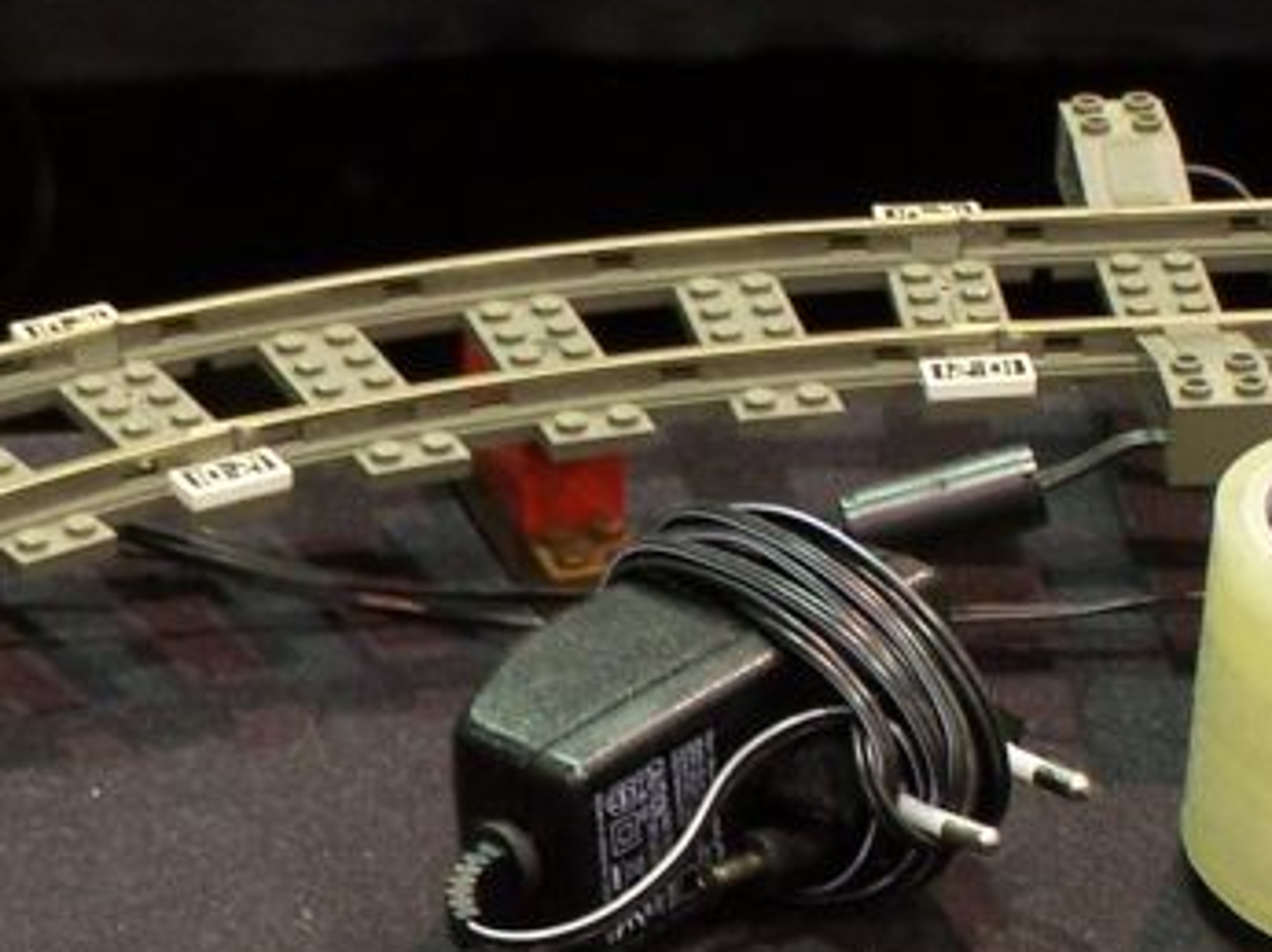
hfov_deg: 8.8
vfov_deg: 6.6
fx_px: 8152
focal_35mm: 222
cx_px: -471
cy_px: 1121
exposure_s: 1/2
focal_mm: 12.4
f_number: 3.2
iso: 80
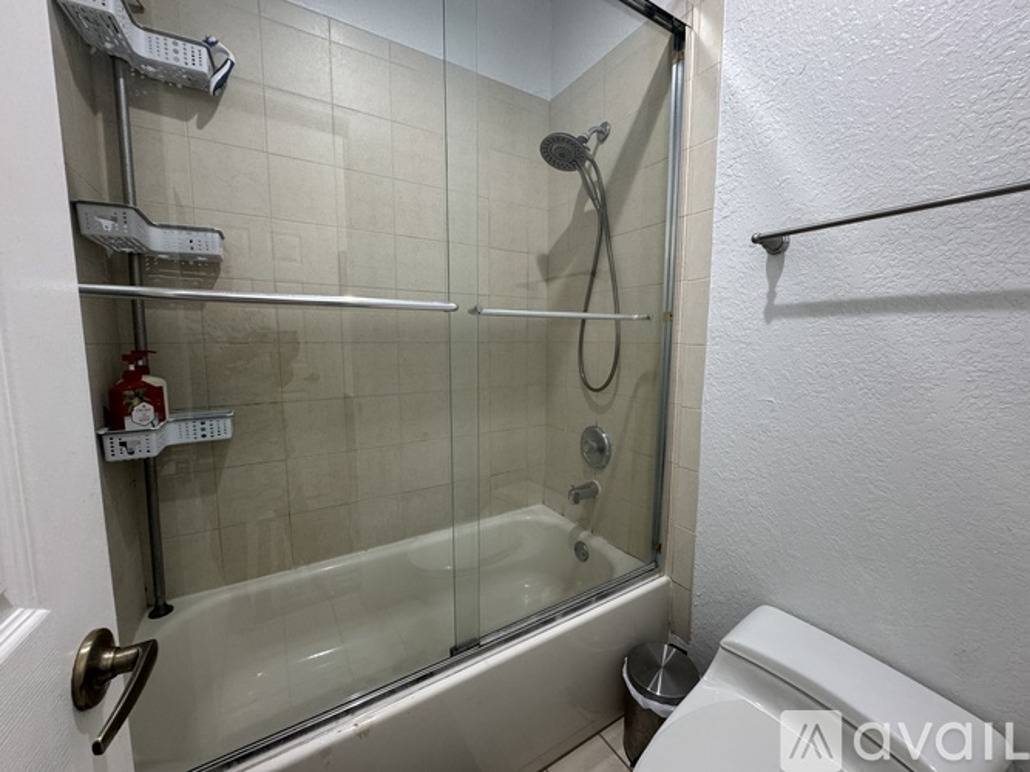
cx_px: 515
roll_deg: -0.1
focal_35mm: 14
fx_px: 416
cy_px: 386
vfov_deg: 85.7
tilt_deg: -6.2
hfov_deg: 102.1
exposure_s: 1/60
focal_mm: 2.22
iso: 250
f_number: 2.2
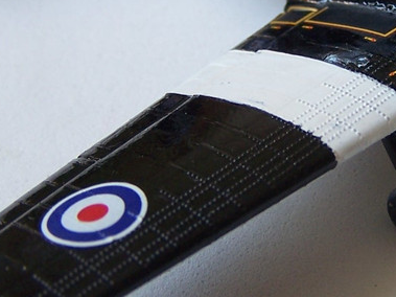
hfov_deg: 18.2
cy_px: 88
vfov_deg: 13.8
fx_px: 1224
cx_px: 324
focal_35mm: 107
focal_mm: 6.3
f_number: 2.8
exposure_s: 1/60
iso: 80
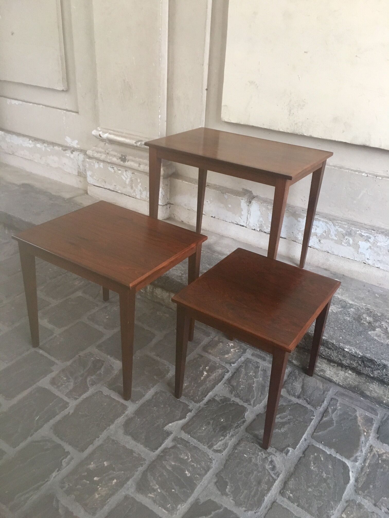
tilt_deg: -26.9
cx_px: 194
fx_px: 435
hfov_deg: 48.2
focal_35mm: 29
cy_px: 259
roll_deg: -2.9
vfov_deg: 61.7
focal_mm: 4.15
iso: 160
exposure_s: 1/33
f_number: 2.2
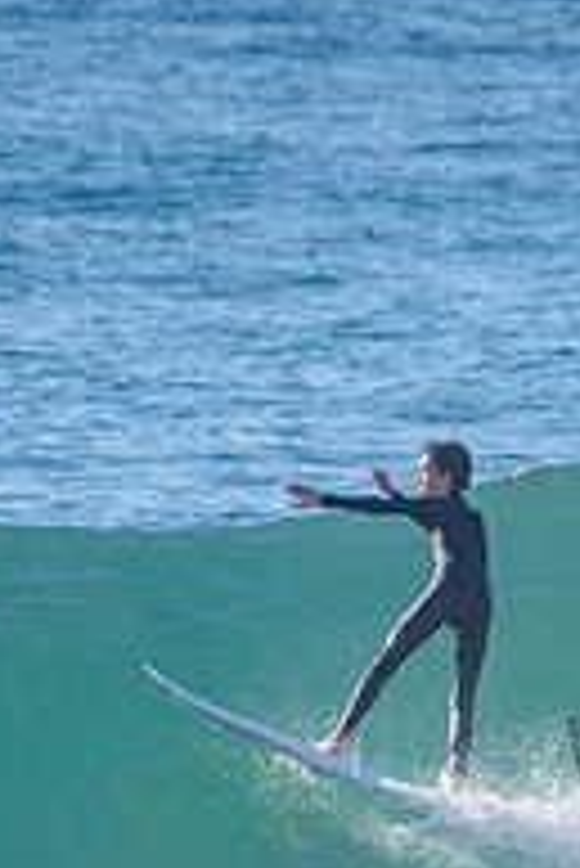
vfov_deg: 1.1
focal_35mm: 1840
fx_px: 44384
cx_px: 1325
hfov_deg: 0.7
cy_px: 661
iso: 180
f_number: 5.6
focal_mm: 500
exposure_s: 1/2000
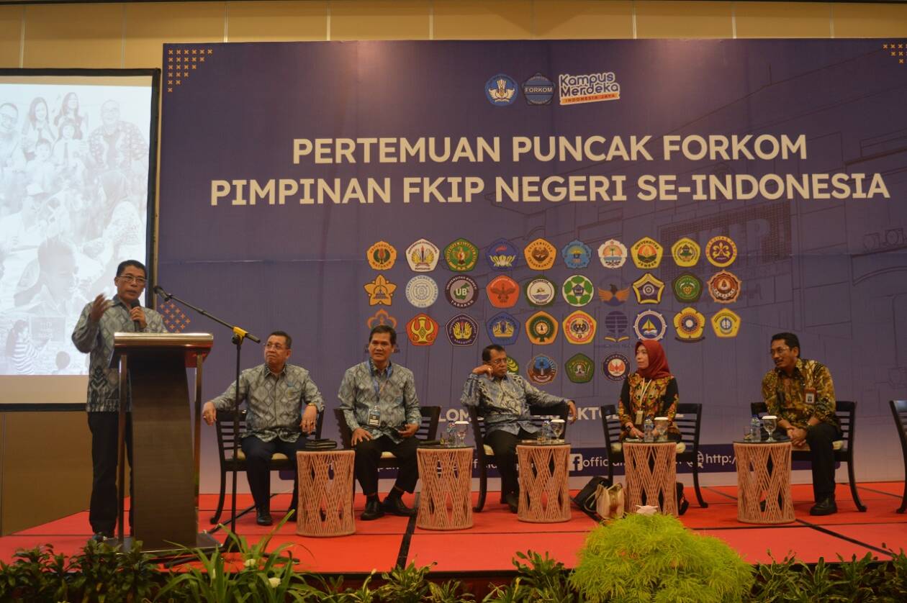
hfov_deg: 53.2
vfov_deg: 36.8
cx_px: 454
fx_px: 906
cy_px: 302
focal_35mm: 36
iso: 640
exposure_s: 1/15
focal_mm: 24
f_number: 4
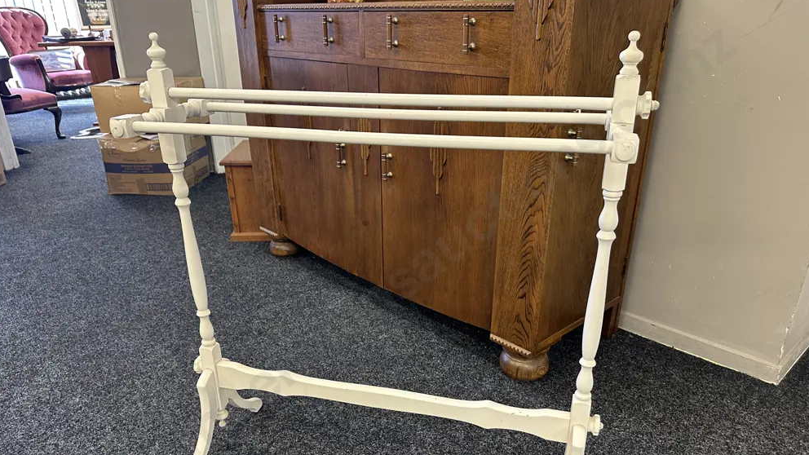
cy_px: 289
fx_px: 579
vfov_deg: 42.5
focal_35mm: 27
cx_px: 395
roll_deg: +0.7
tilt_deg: -25.2
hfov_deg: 69.8
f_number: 1.78
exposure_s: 1/50
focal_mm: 6.86
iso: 200
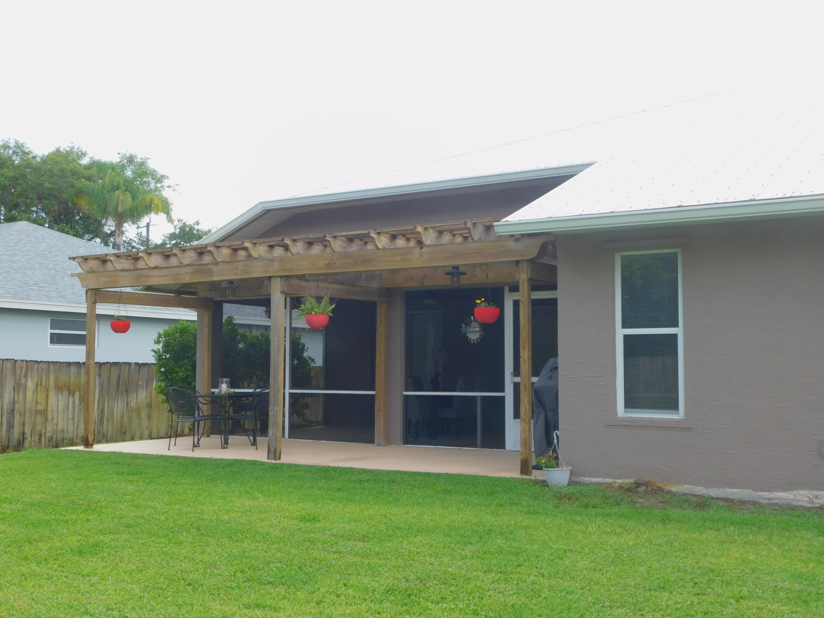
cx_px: 412
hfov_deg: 46.8
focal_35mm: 40
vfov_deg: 36.0
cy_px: 309
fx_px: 952
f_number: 3.6
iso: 125
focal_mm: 7.1
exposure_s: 1/200
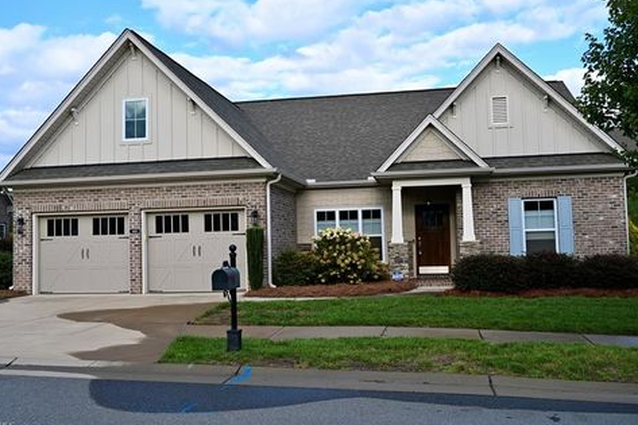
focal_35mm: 37
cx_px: 308
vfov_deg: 35.7
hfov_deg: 51.6
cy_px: 207
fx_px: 660
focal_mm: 23.5
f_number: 5.6
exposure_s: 1/250
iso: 125
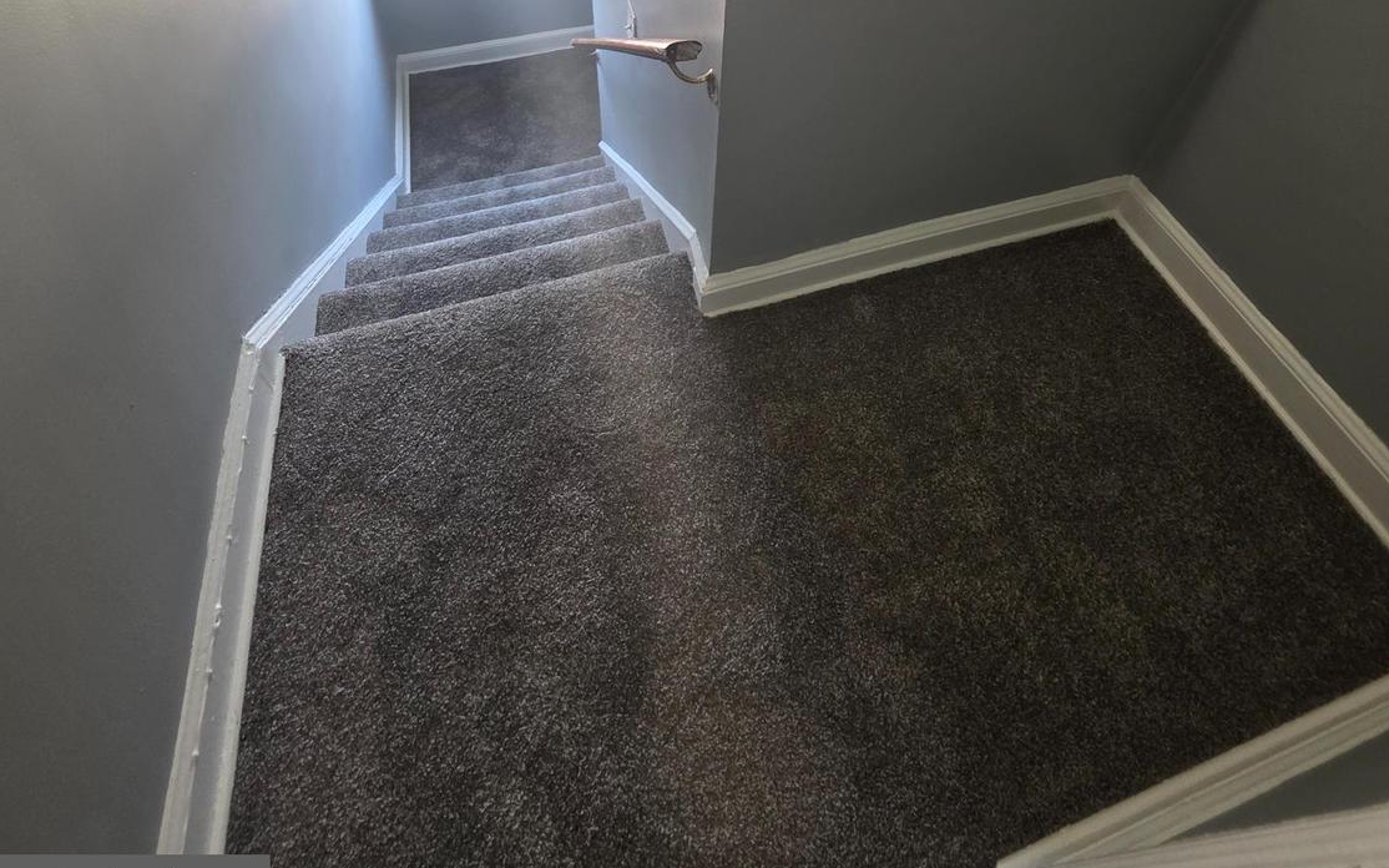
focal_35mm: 19
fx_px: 719
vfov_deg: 50.3
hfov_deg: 88.0
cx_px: 677
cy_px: -1
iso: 160
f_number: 1.9
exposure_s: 1/60
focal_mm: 2.2
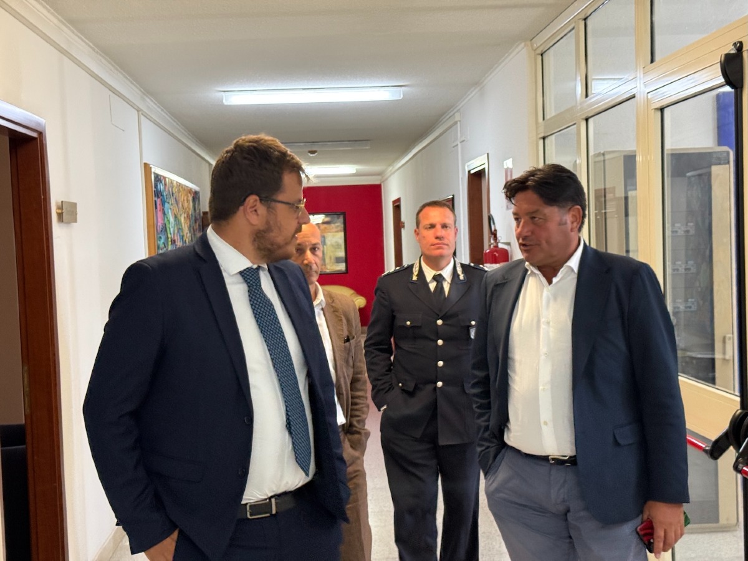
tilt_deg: +0.1
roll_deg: +2.7
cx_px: 374
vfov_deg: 30.3
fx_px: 1037
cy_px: 280
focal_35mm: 48
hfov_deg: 39.7
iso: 250
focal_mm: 6.76
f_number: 1.78
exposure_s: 1/50
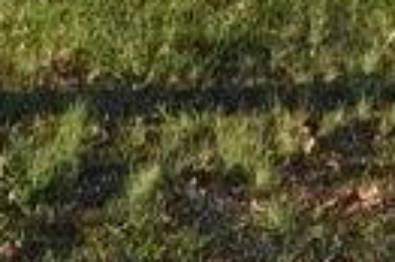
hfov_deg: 10.1
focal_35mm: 191
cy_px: -366
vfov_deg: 6.8
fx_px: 2093
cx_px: 742
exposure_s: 1/125
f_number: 5.6
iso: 110
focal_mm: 26
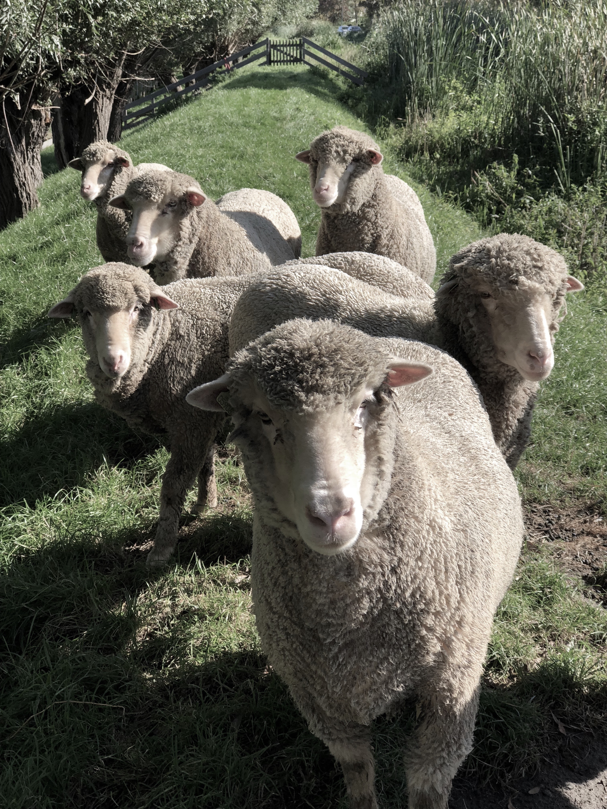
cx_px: 304
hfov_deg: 25.7
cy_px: 404
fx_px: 1333
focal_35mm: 57
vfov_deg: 33.8
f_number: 2.8
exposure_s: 1/461
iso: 20
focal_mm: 6.6
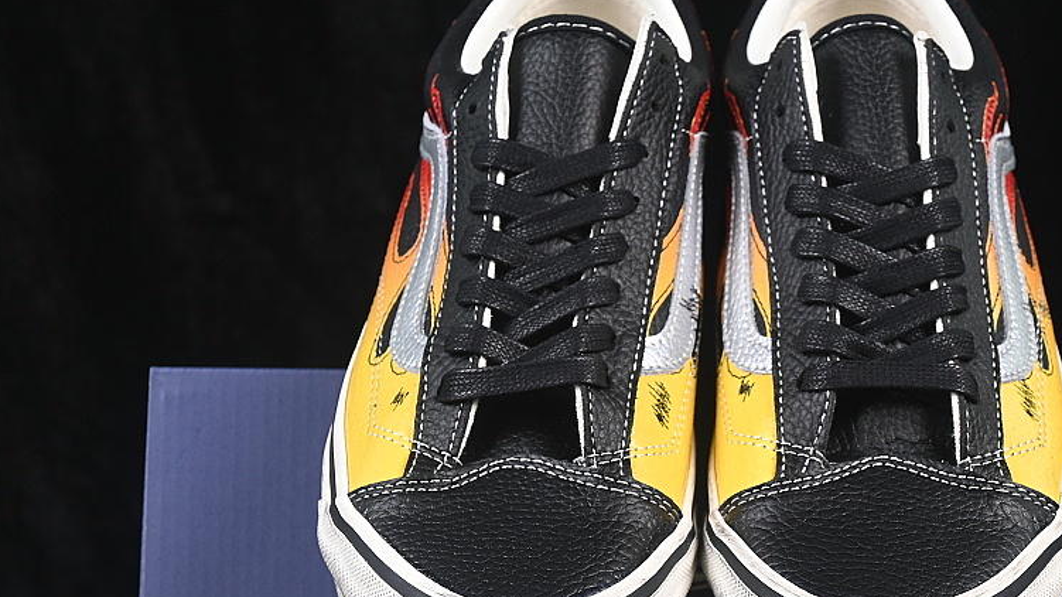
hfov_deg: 18.9
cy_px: 413
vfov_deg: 10.7
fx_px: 3181
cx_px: 708
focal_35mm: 113
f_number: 6.3
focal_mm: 50
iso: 160
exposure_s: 1/60
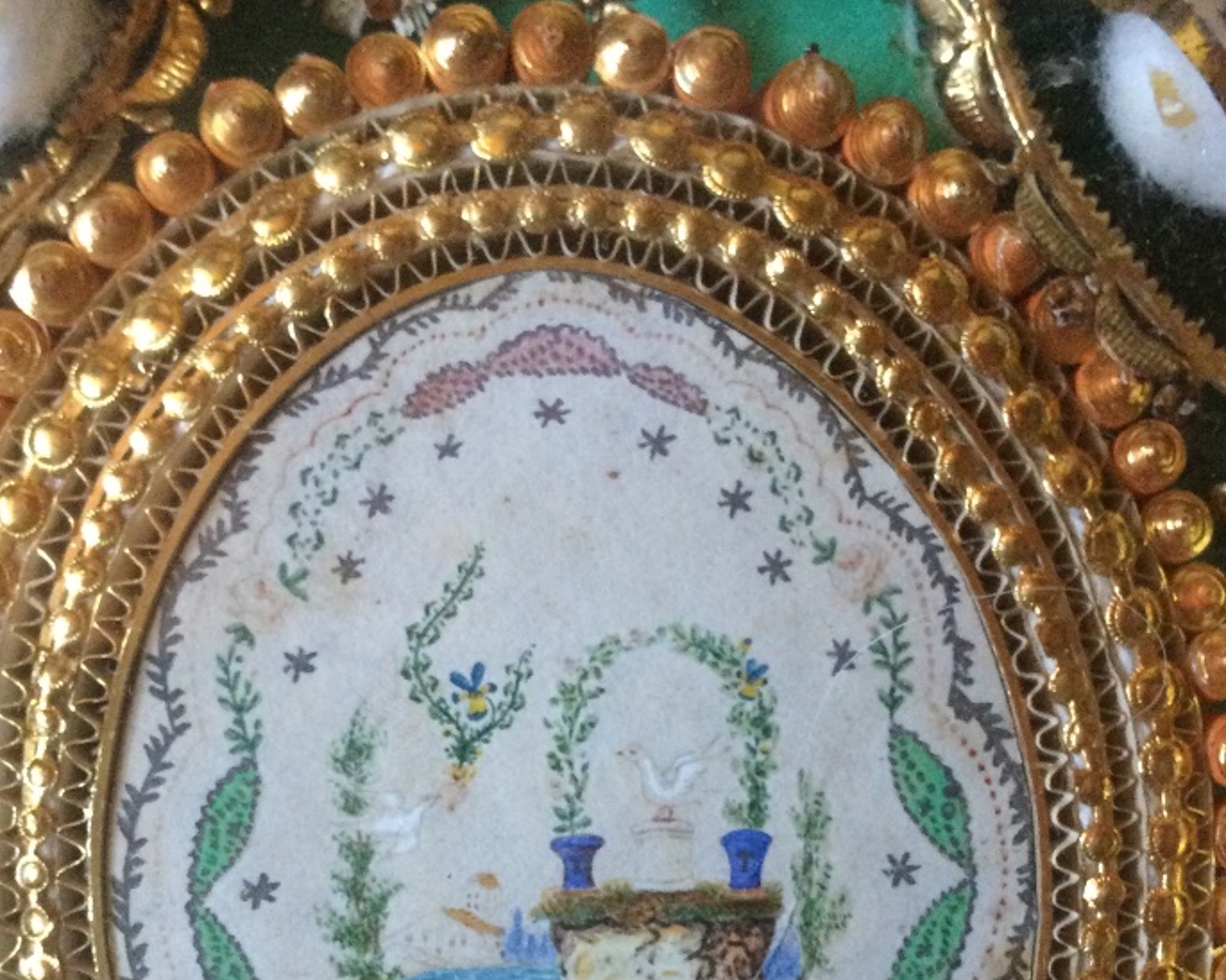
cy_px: 812
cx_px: 576
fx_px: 1923
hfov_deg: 35.3
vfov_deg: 27.9
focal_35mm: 53
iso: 200
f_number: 2.4
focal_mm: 3.3
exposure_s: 1/17
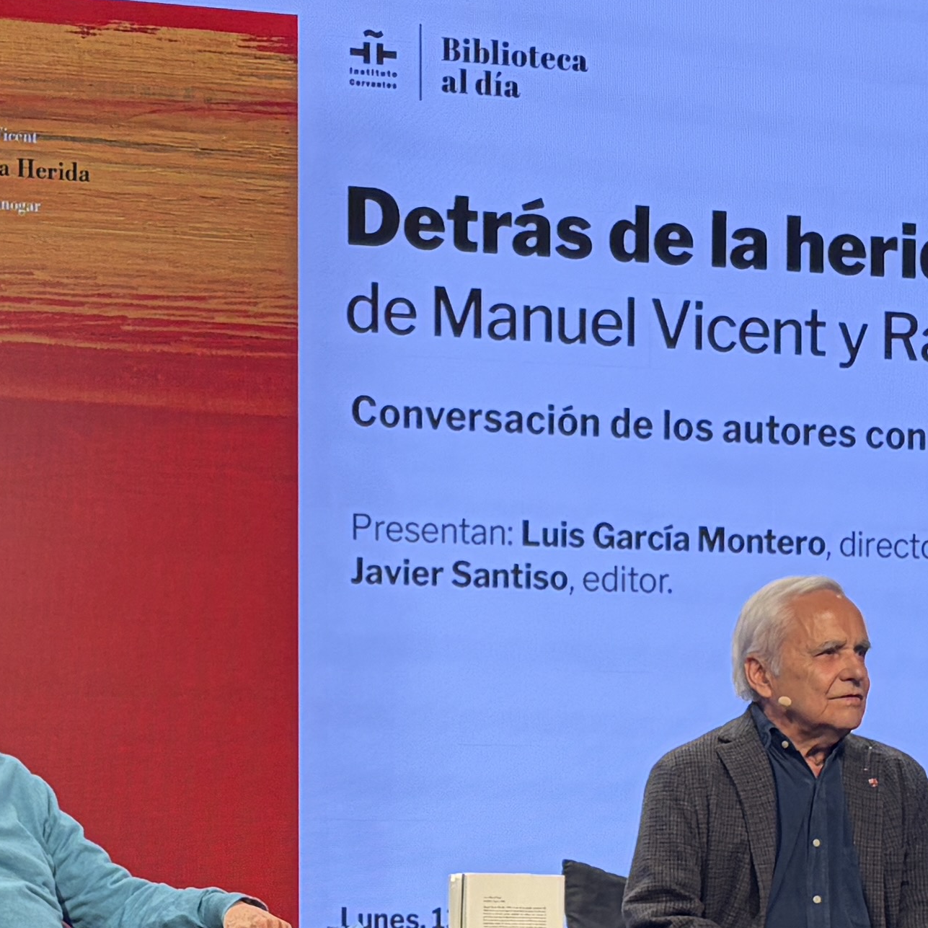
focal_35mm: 102
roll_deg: +0.5
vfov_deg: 16.6
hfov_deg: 17.0
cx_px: 297
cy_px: 971
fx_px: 3094
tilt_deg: +0.1
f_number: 1.6
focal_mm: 5.96
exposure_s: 1/80
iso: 100
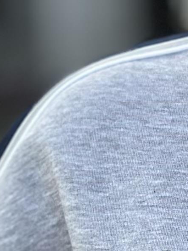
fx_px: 2368
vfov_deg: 5.5
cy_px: 854
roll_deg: +0.0
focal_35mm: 327
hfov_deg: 4.5
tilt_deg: -23.6
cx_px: 326
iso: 80
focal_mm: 6.86
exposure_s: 1/549
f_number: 1.78
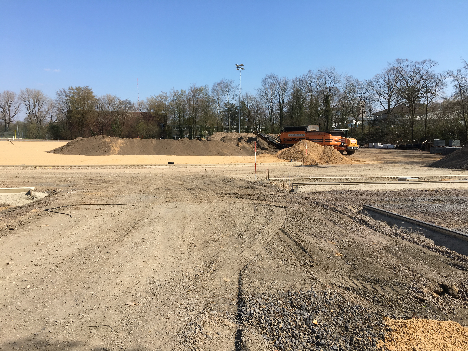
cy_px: 176
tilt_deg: -6.3
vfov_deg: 48.2
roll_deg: -0.9
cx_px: 234
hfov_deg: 61.7
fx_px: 392
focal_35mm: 29
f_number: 2.2
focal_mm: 4.15
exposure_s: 1/1451
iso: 25
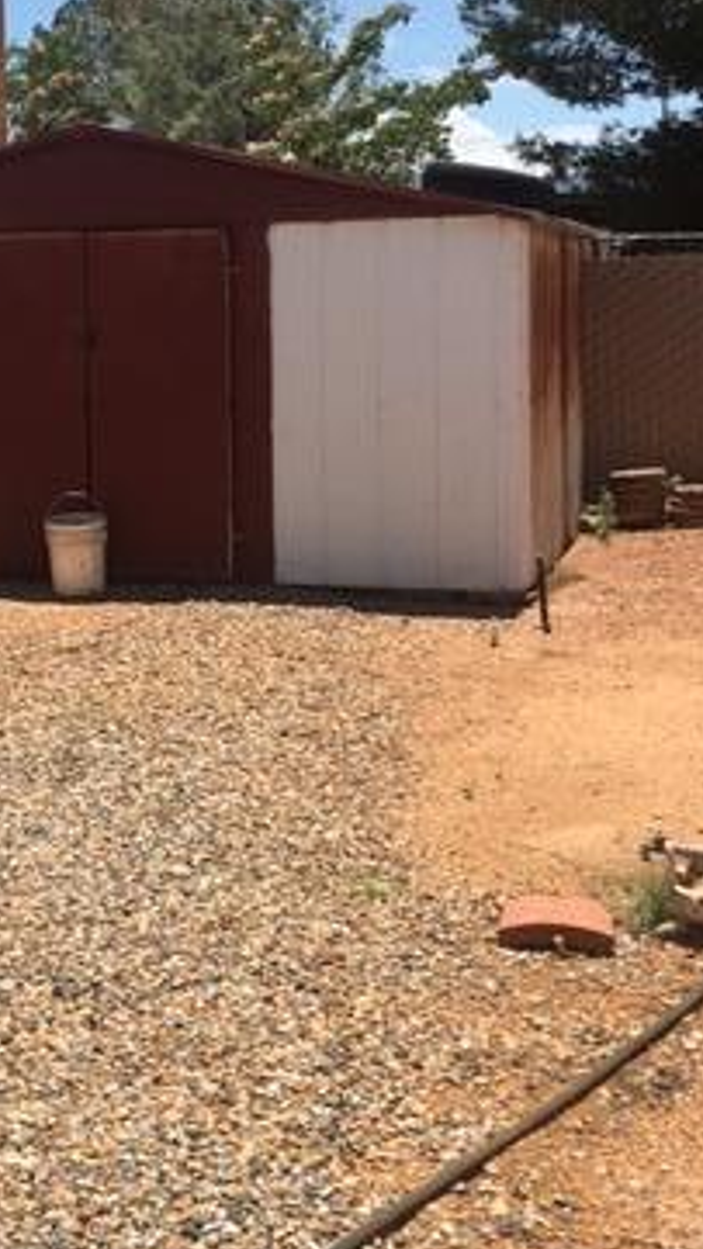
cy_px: 419
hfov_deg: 20.7
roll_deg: +1.9
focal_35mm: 56
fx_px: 1856
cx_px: -3
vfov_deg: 36.8
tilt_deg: -1.7
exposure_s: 1/1672
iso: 25
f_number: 2.2
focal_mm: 4.15
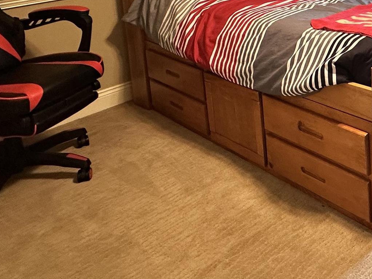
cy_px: -39
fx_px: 451
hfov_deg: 37.9
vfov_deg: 30.2
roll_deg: +1.4
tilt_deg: -8.6
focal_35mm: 42
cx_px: 401
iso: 250
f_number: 2.2
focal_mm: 2.22
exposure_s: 1/60
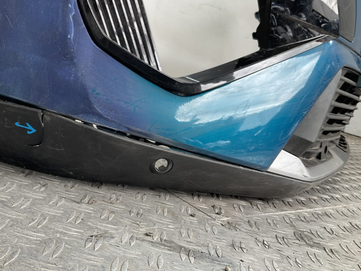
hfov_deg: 46.5
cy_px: 120
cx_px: 143
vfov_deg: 35.9
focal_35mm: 40
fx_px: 417
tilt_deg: -9.1
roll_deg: -13.7
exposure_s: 1/100
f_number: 1.8
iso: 16
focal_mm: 3
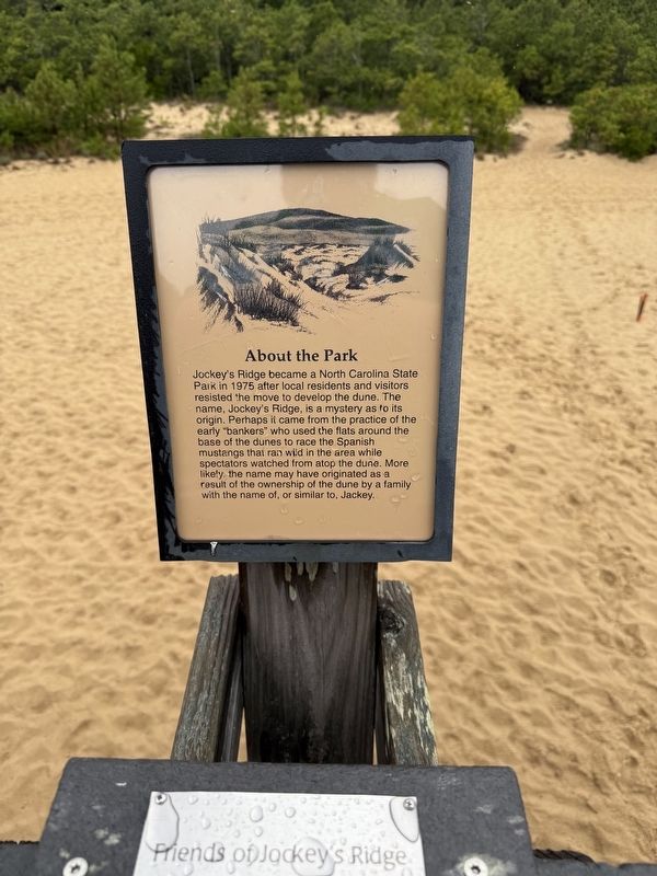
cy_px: 438
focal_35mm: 24
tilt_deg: -35.3
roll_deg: -2.3
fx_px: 607
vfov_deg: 71.6
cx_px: 328
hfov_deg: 56.8
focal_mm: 6.76
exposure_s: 1/559
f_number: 1.78
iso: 80
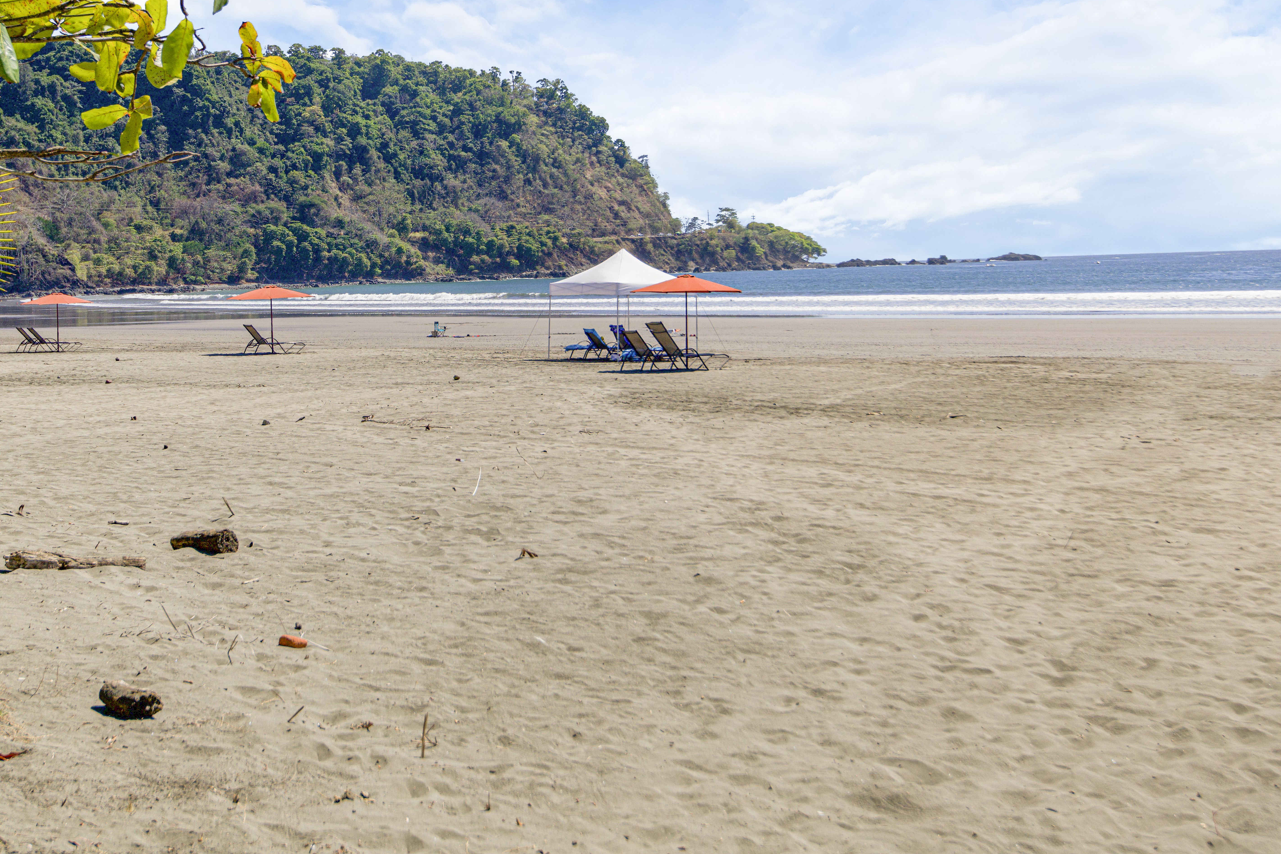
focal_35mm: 51
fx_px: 1815
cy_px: 254
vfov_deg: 26.3
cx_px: 567
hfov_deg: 38.8
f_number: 7.1
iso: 100
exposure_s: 1/1600
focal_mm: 35
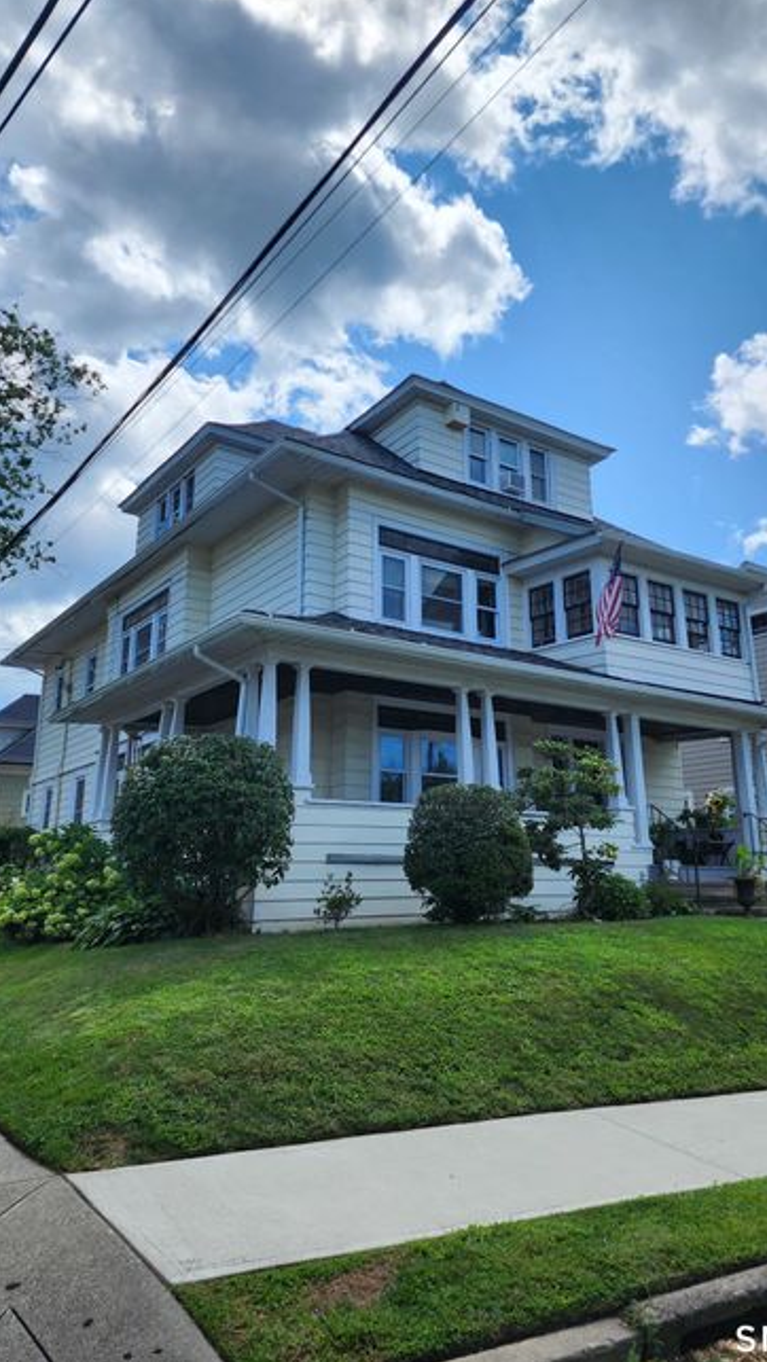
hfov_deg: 44.4
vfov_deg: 71.9
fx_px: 939
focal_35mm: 26
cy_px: 660
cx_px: 420
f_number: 1.8
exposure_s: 1/1550
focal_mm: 6.4
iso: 12
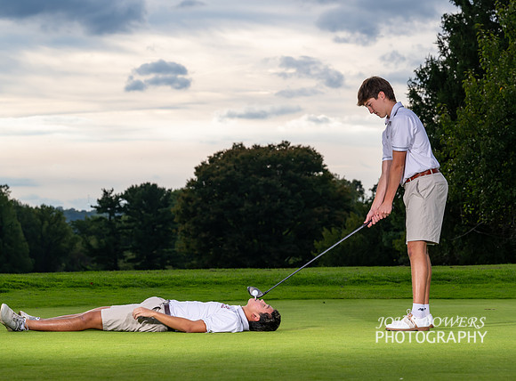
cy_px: 190
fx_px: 1808
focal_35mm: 122
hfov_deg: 16.2
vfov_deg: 12.0
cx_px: 360
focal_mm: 90
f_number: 6.3
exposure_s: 1/500
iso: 160
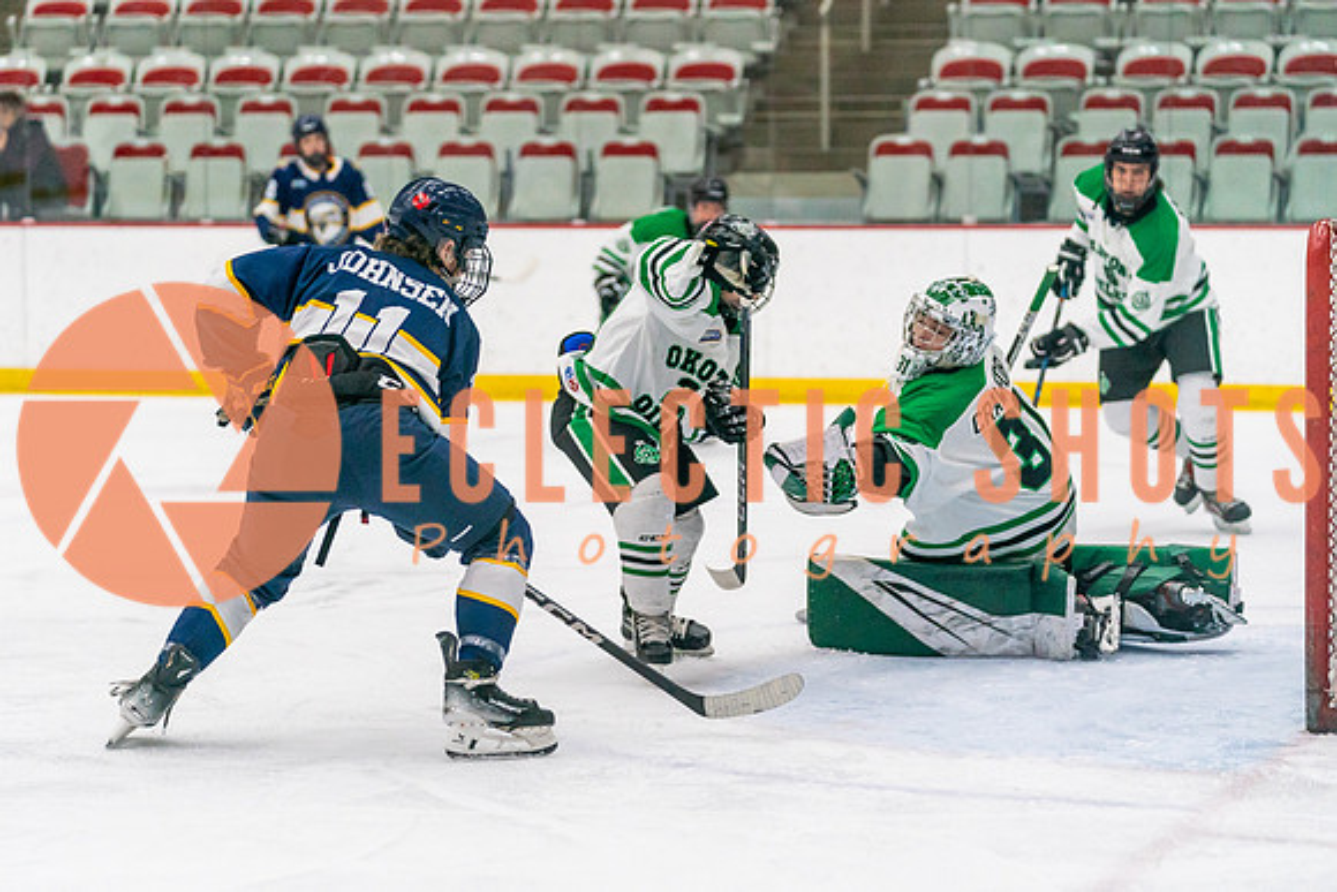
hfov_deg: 16.6
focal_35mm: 123
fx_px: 4579
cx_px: 599
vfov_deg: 11.1
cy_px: 522
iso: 3200
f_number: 2.8
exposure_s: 1/1250
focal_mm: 99
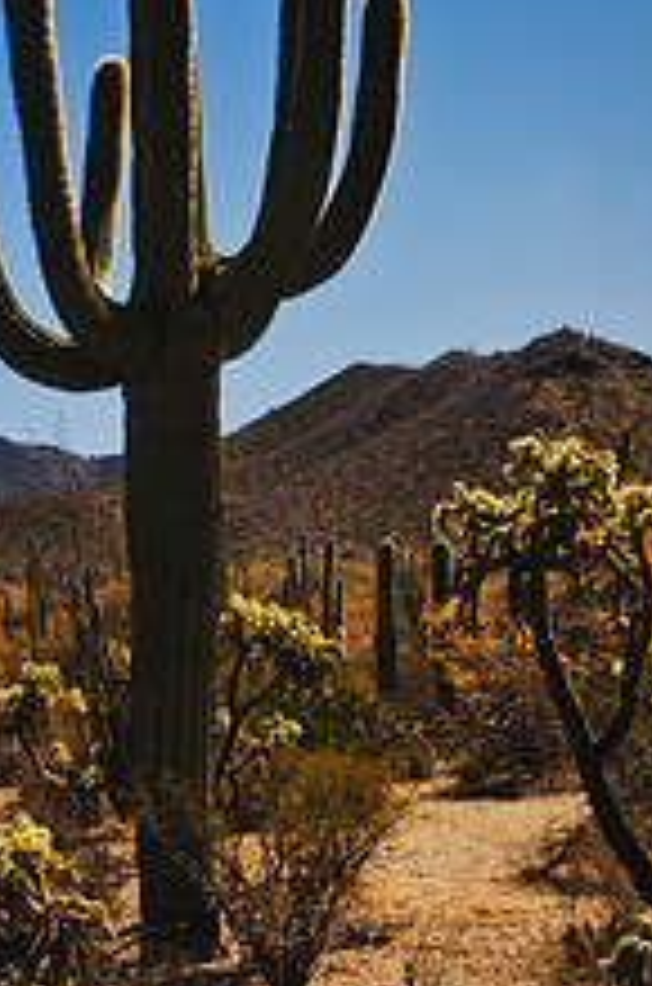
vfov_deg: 27.1
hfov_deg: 18.3
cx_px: 227
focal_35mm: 74
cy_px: 279
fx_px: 2020
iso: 160
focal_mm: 24
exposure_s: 1/180
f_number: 16
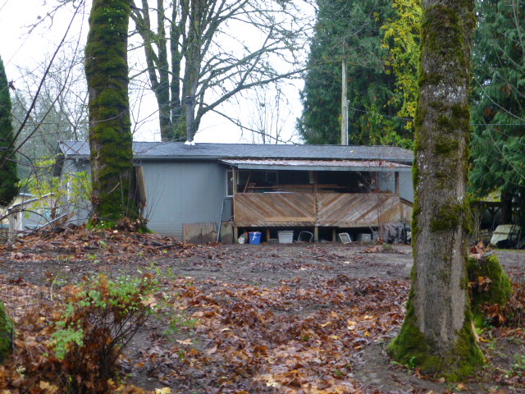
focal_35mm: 62
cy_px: 197
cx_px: 262
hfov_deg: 31.2
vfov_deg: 23.7
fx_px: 940
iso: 400
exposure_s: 1/40
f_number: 4.8
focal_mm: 11
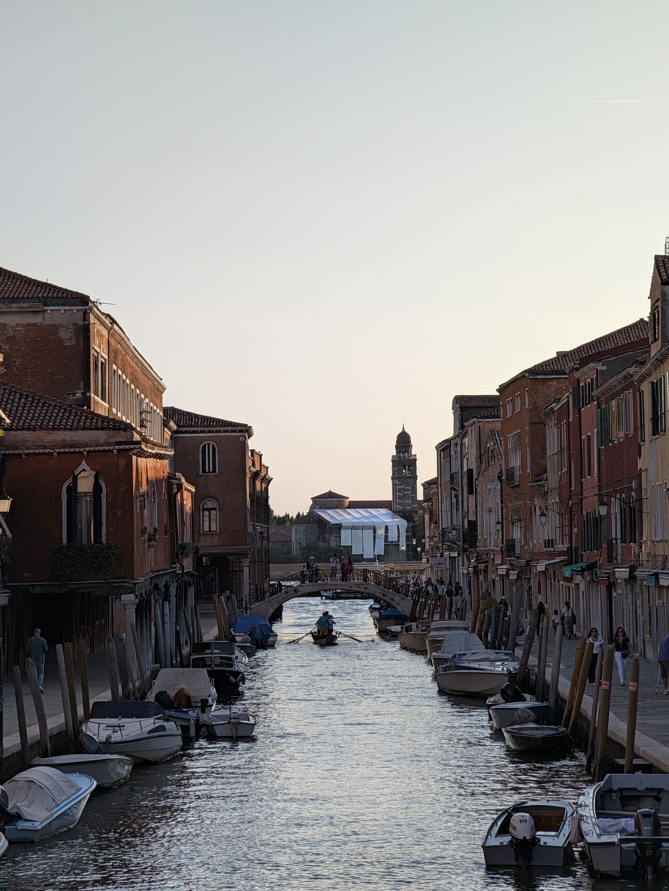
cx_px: 334
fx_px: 2703
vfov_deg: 18.7
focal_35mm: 105
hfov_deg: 14.1
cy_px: 446
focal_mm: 19.52
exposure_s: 1/644
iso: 30
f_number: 2.84
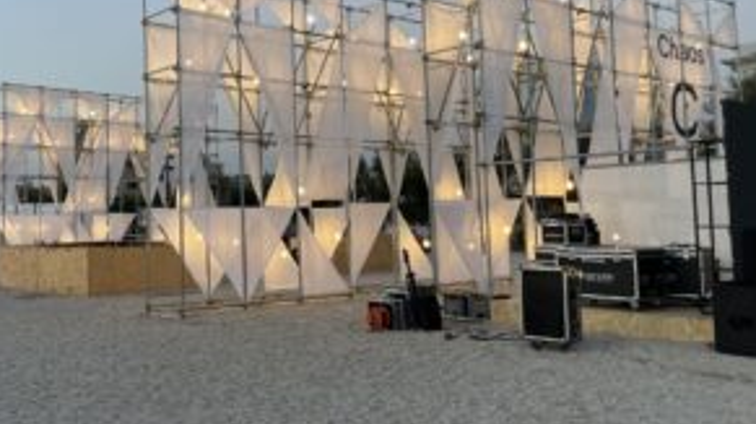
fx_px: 781
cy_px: 169
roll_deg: +1.7
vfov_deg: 30.3
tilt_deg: +5.8
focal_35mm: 39
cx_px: 244
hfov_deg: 50.6
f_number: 1.6
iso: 100
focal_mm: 4.2
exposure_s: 1/121
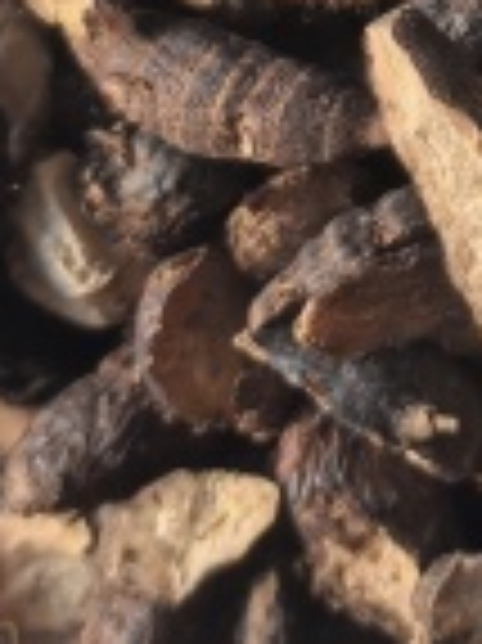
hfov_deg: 7.3
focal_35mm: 202
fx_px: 3756
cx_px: 644
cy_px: -597
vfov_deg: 9.3
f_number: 2
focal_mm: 5.75
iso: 50
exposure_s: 1/222
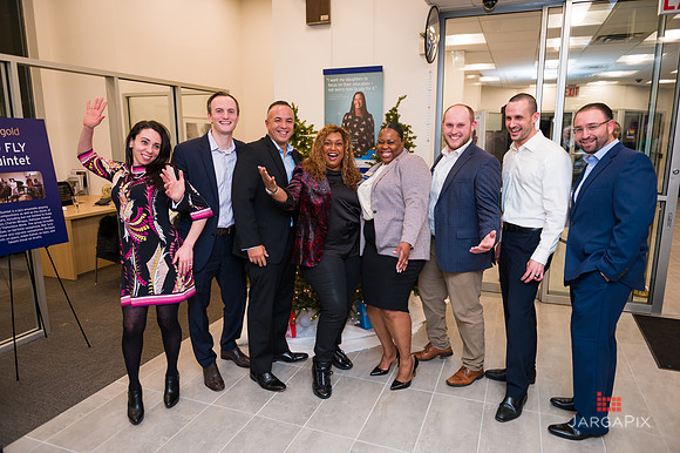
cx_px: 340
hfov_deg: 73.8
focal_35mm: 24
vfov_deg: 53.1
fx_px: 453
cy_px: 226
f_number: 3.2
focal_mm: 24
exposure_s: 1/200
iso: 400
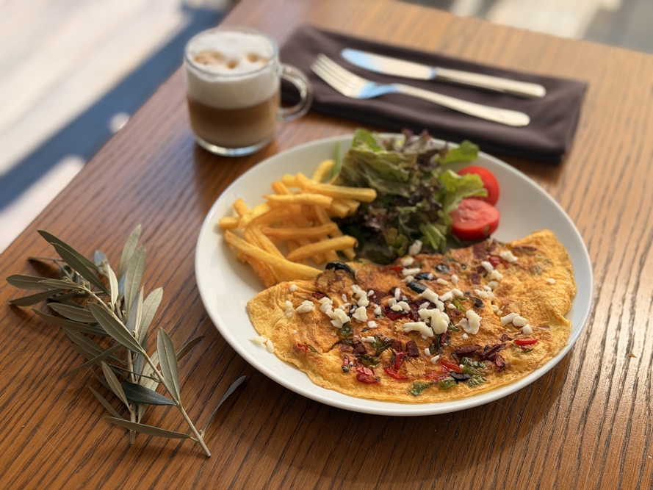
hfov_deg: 39.7
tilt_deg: -43.4
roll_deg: -1.5
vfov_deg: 30.3
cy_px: 245
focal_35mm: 48
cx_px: 326
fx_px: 906
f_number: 1.78
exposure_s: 1/652
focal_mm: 6.76
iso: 80
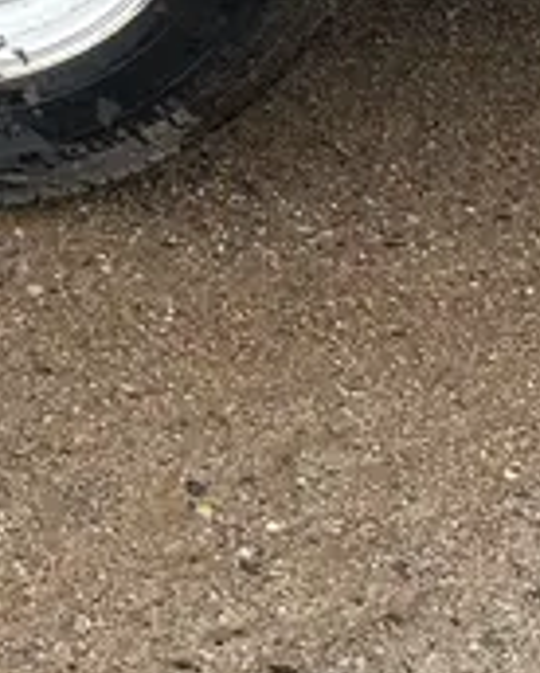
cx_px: -477
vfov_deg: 17.0
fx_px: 2154
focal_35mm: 108
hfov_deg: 12.8
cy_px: -119
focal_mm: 4.25
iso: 32
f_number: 1.8
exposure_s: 1/147
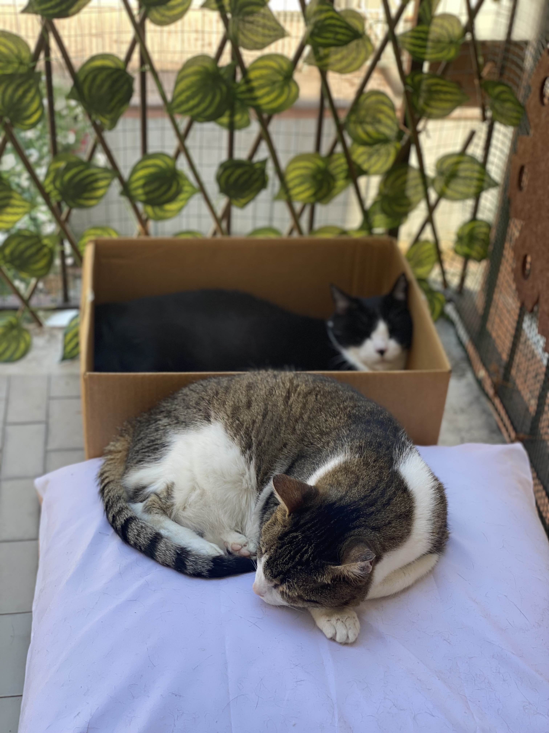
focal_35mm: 52
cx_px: 274
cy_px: 366
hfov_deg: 28.0
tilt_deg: -36.1
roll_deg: -5.6
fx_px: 1100
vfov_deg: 36.8
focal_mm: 6
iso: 20
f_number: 2
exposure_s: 1/122
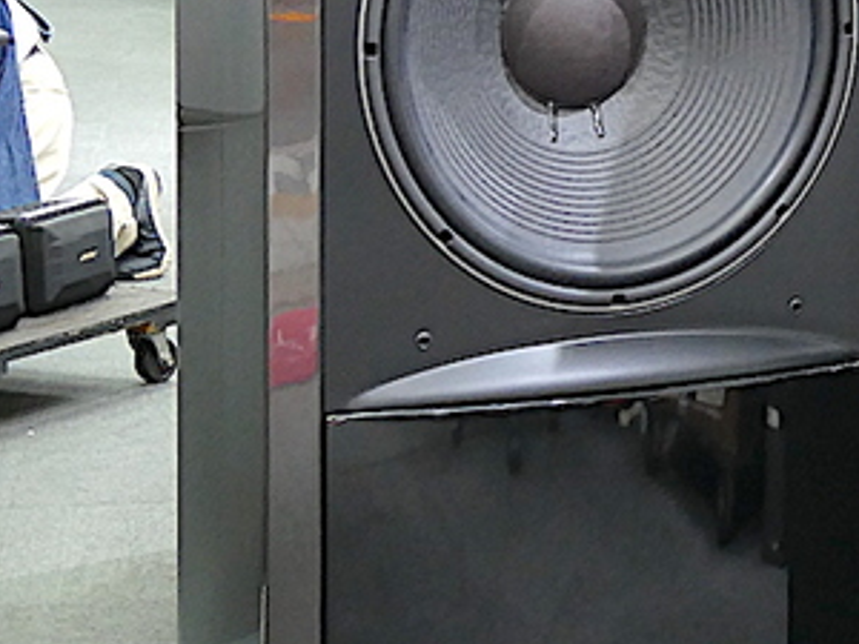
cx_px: 953
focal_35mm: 141
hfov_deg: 13.7
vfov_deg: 10.5
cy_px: 137
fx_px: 3499
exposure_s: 1/3.2
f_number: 3.9
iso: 200
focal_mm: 7.8
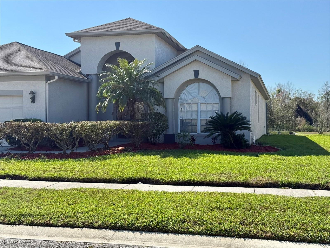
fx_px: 458
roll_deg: +2.5
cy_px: 124
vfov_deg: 30.3
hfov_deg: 39.7
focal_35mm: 48
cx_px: 165
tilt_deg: +1.1
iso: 80
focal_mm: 6.76
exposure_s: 1/4587
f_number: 1.78
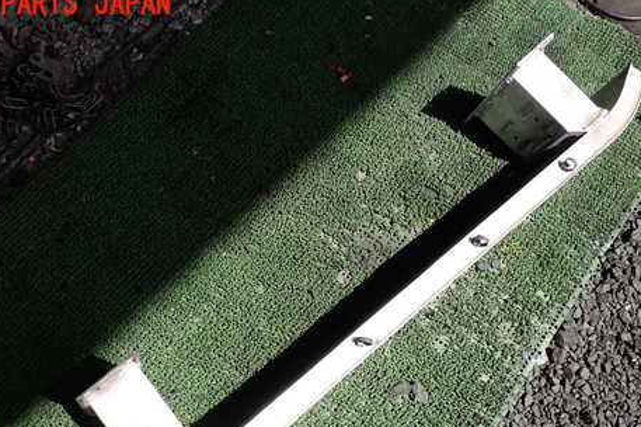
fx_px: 729
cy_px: 303
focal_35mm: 41
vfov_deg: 32.2
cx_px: 337
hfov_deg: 47.4
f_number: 3.2
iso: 100
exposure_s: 1/800
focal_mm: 5.4
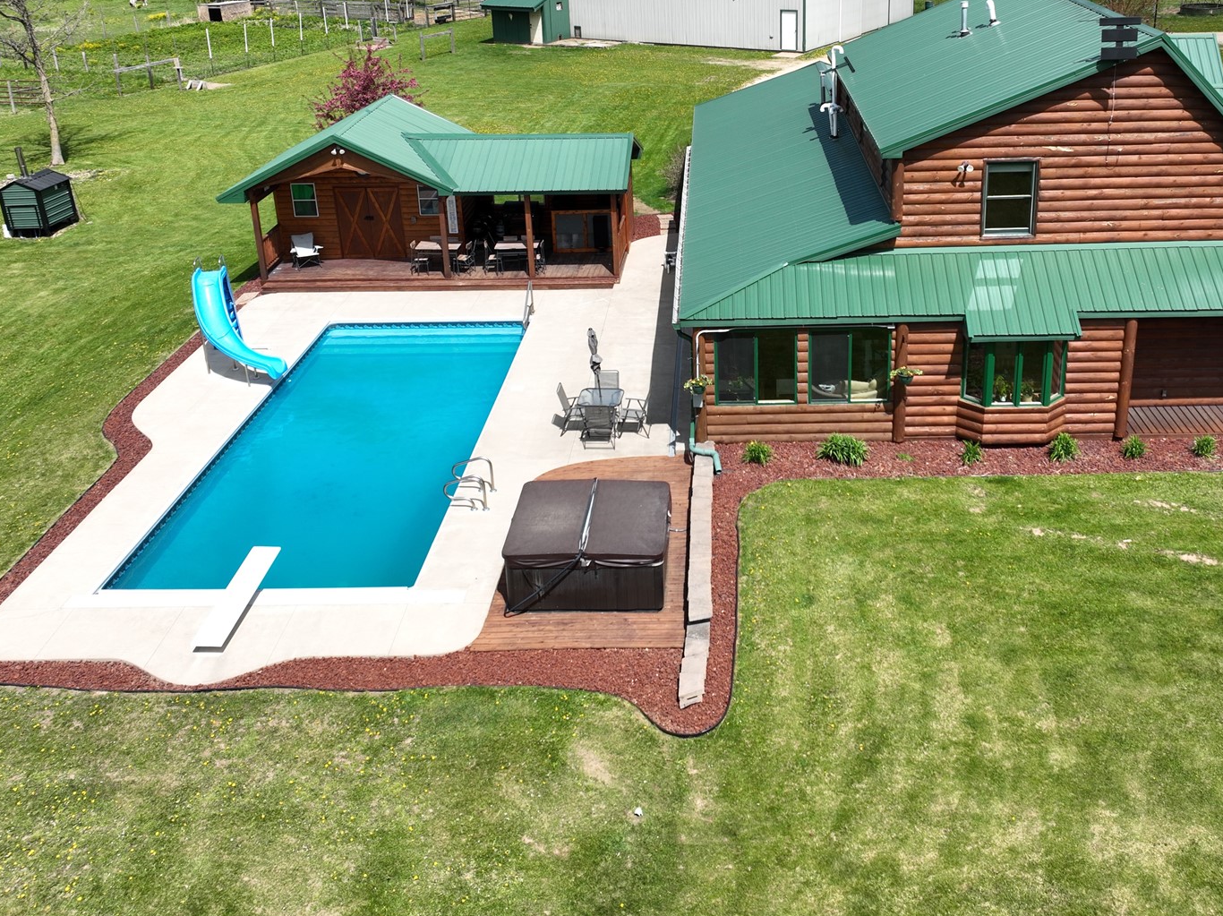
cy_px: 339
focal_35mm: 36
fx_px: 1271
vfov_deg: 39.3
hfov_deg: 51.0
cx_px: 738
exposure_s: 1/2000
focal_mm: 12.29
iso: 100
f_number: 2.8
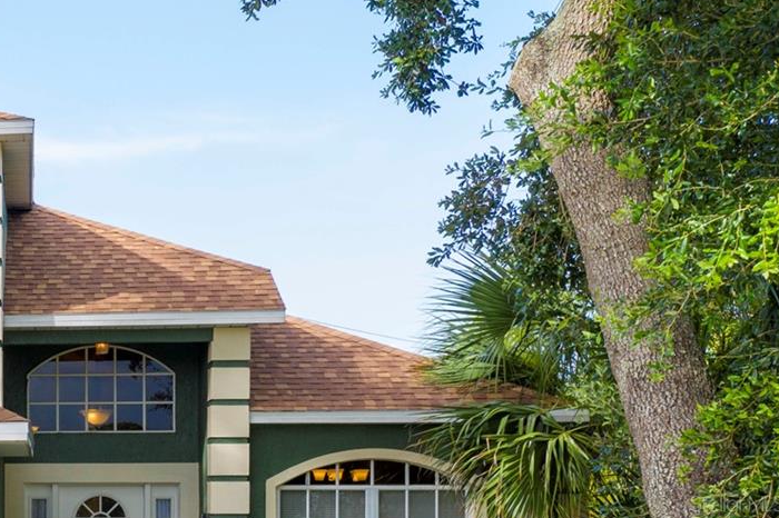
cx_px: -101
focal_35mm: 64
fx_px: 1384
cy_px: 503
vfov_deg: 20.6
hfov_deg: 28.3
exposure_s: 1/160
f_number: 4.5
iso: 100
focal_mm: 10.26
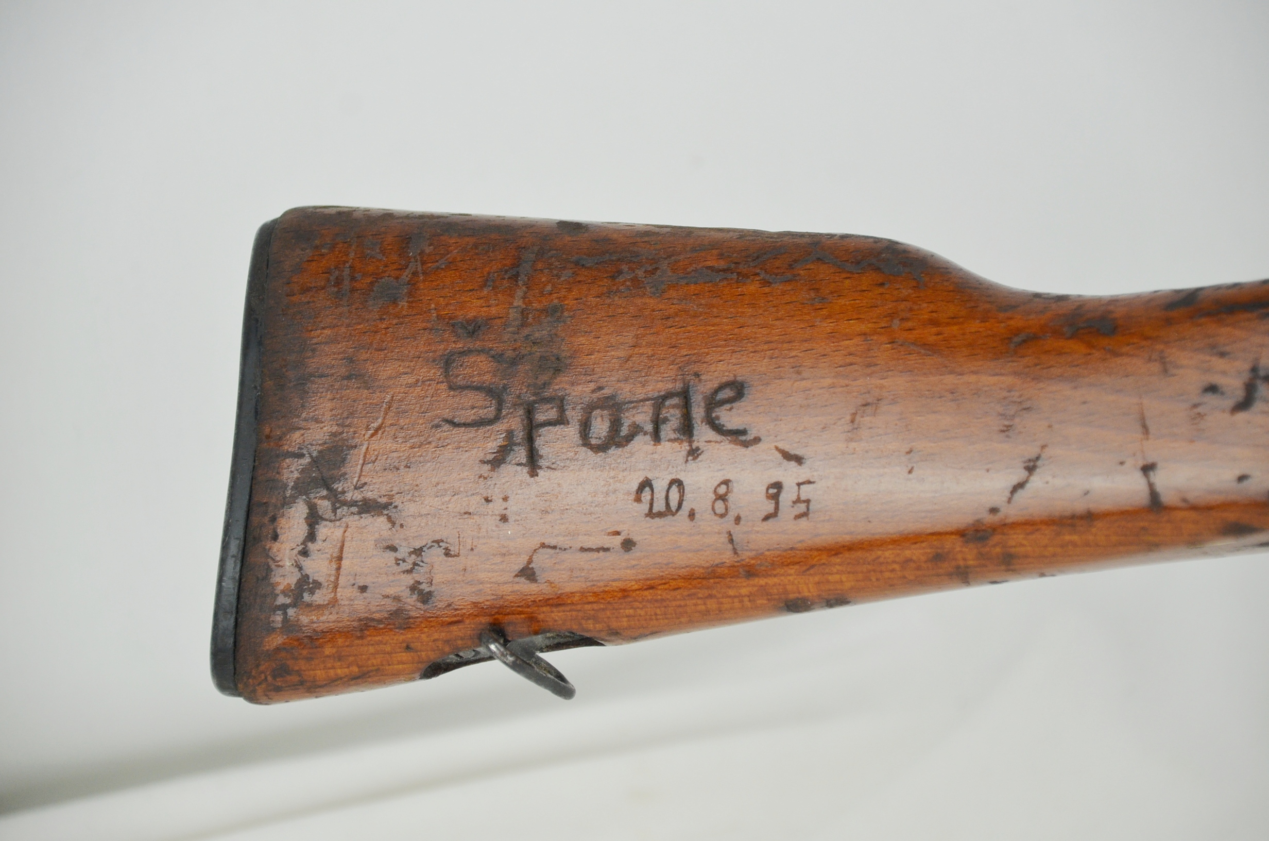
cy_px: 420
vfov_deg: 8.7
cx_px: 634
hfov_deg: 13.1
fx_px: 5540
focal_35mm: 158
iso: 800
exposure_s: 1/250
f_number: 5.6
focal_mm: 105
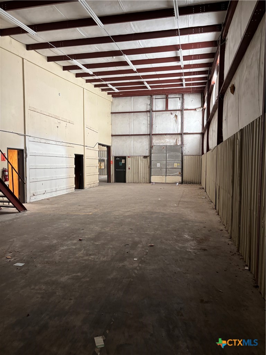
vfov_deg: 67.3
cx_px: 133
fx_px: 266
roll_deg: -0.5
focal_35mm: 26
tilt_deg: -3.0
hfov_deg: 53.1
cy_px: 178
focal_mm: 5.96
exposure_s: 1/60
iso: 200
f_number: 1.6
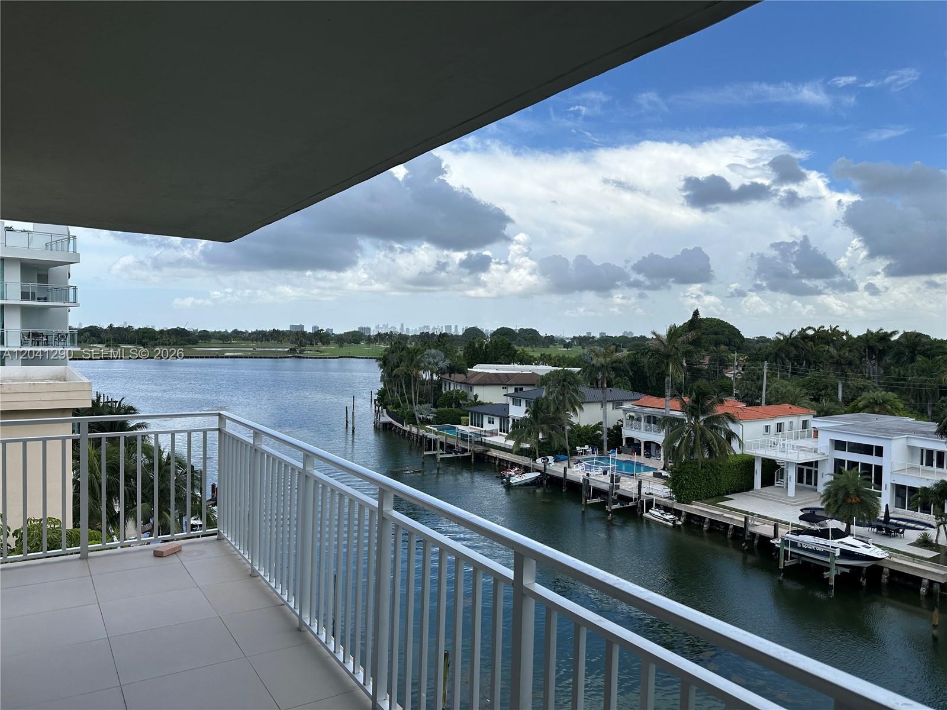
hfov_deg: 71.6
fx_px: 657
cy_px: 355
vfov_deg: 56.8
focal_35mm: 24
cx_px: 474
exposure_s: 1/4184
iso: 80
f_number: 1.78
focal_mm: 6.86
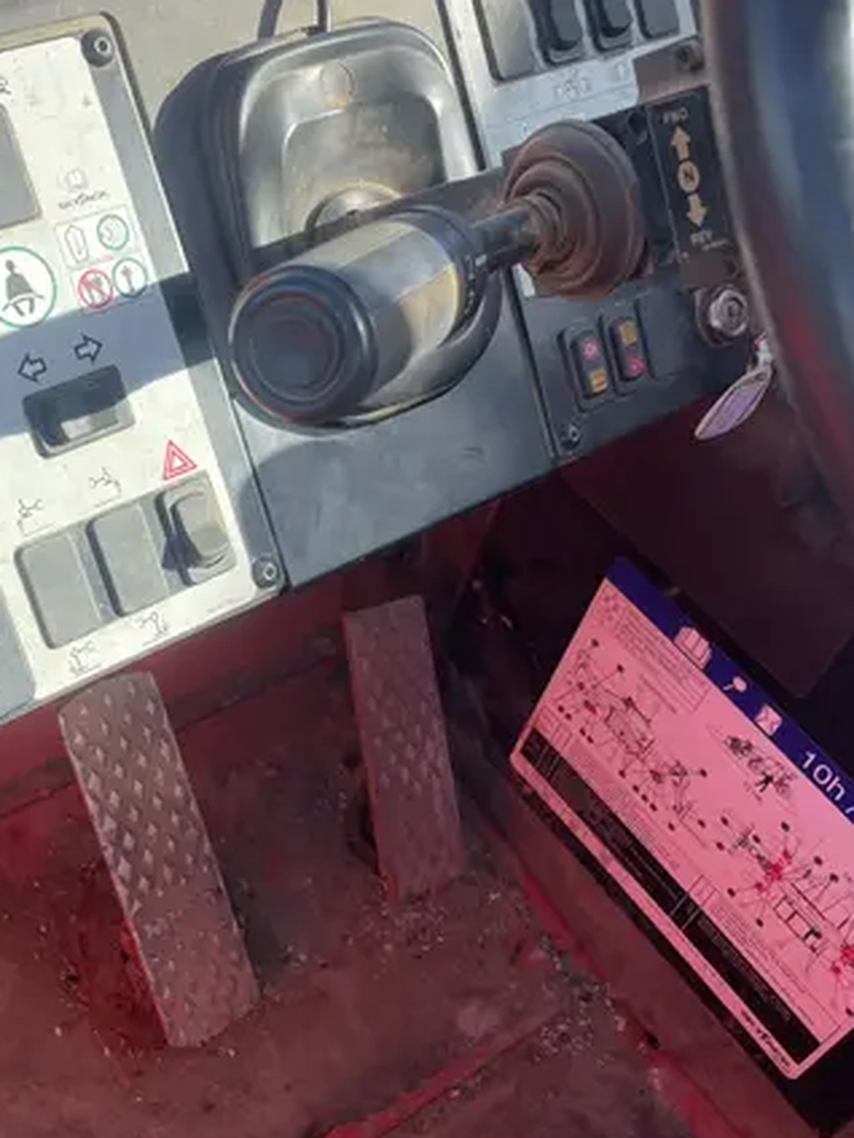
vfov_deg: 42.0
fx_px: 1480
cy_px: 635
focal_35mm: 45
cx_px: 247
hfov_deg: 31.8
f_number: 1.6
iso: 32
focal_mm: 4.2
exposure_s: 1/575
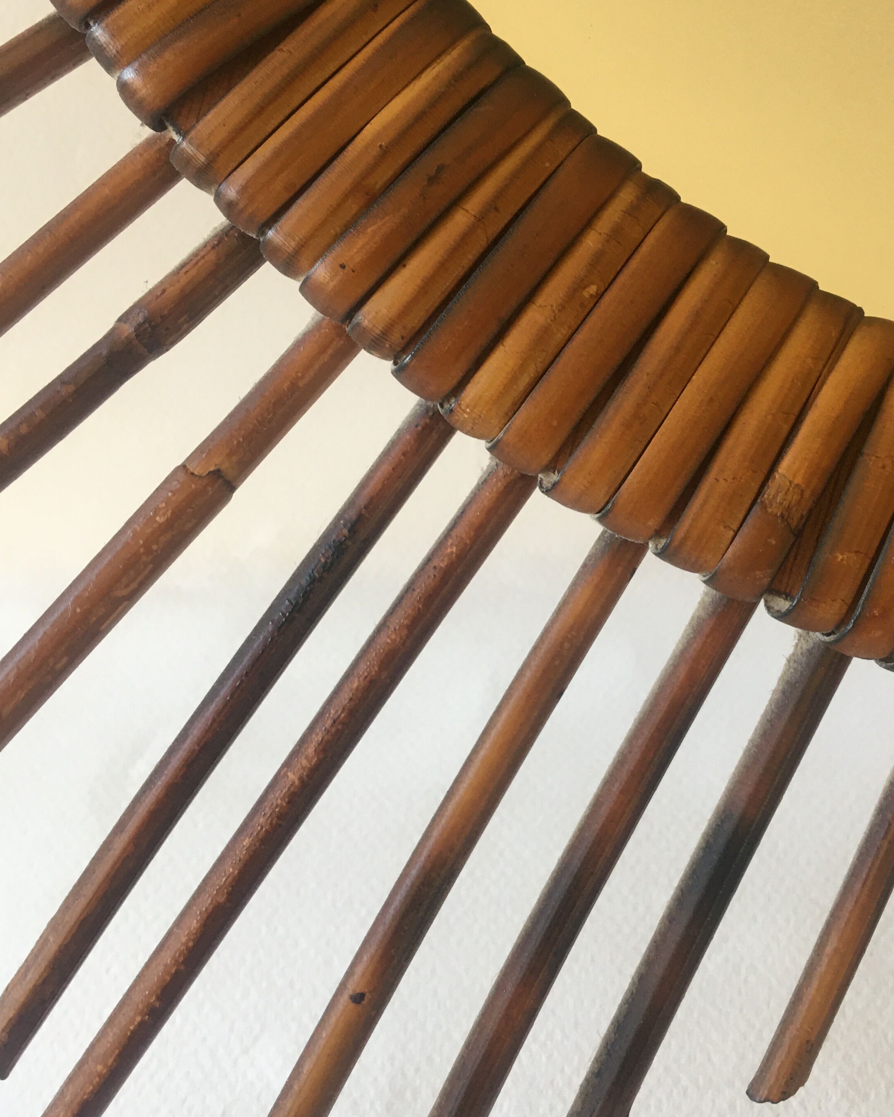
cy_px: 590
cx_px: 548
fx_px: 1389
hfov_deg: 35.5
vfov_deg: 43.8
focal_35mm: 42
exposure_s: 1/33
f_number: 2.2
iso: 32
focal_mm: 4.15
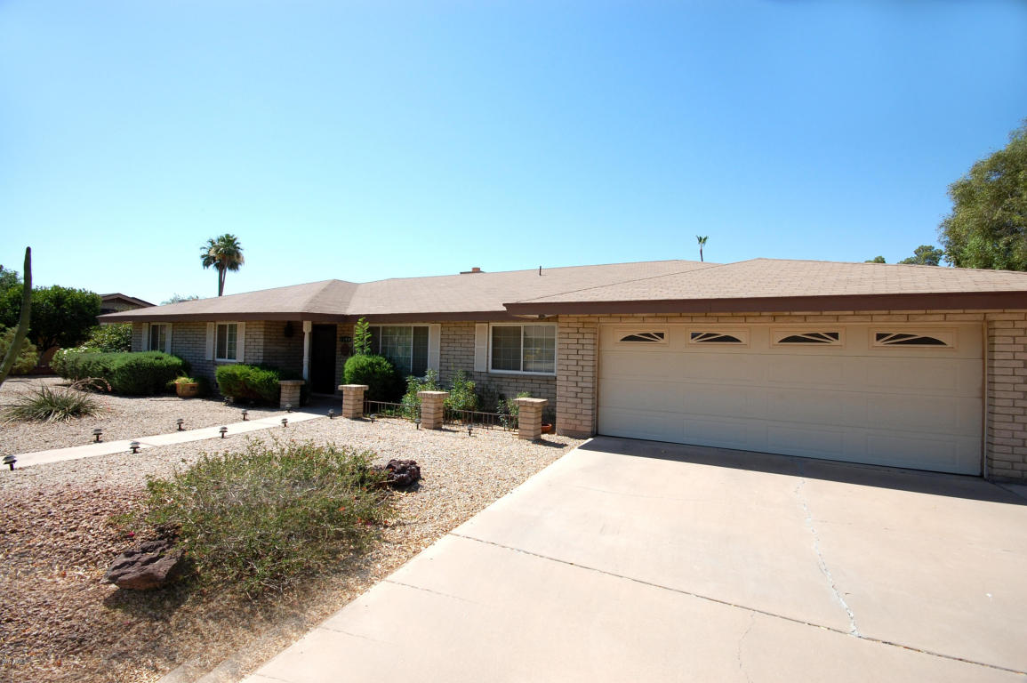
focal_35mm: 15
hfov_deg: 100.4
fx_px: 428
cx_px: 514
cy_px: 342
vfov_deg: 77.2
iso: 200
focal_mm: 10
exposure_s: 1/320
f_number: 9
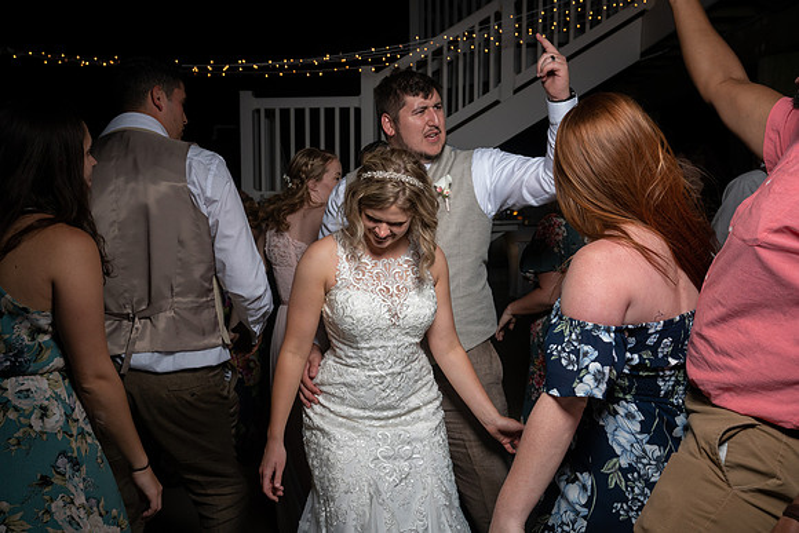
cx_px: 400
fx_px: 733
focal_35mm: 33
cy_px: 266
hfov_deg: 57.2
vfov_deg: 40.0
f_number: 5.6
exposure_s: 1/250
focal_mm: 33
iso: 2000
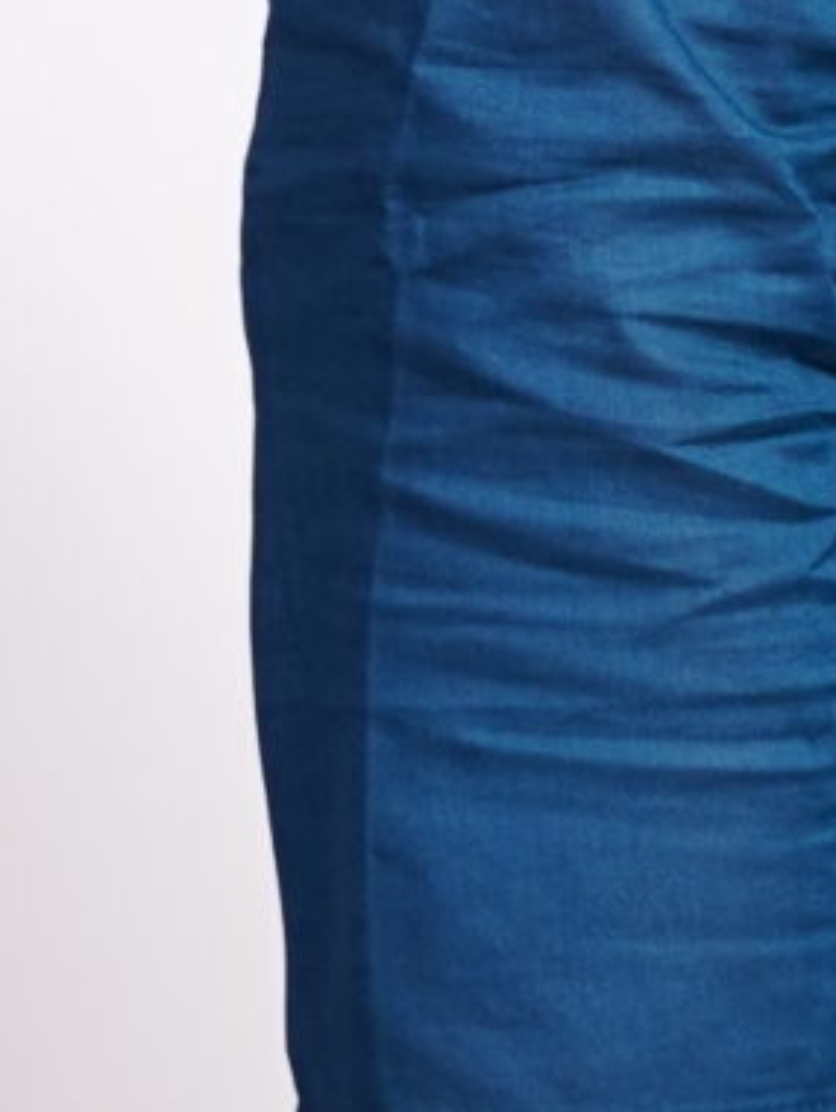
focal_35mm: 243
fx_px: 7799
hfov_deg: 6.0
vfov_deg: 8.1
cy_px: -261
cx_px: 1706
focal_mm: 37.4
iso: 640
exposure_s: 1/50
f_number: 4.5
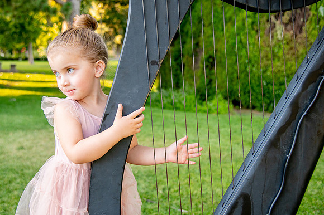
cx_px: 145
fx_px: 388
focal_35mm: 43
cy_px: 100
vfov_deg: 31.1
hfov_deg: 45.3
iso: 640
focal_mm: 38
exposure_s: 1/200
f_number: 4
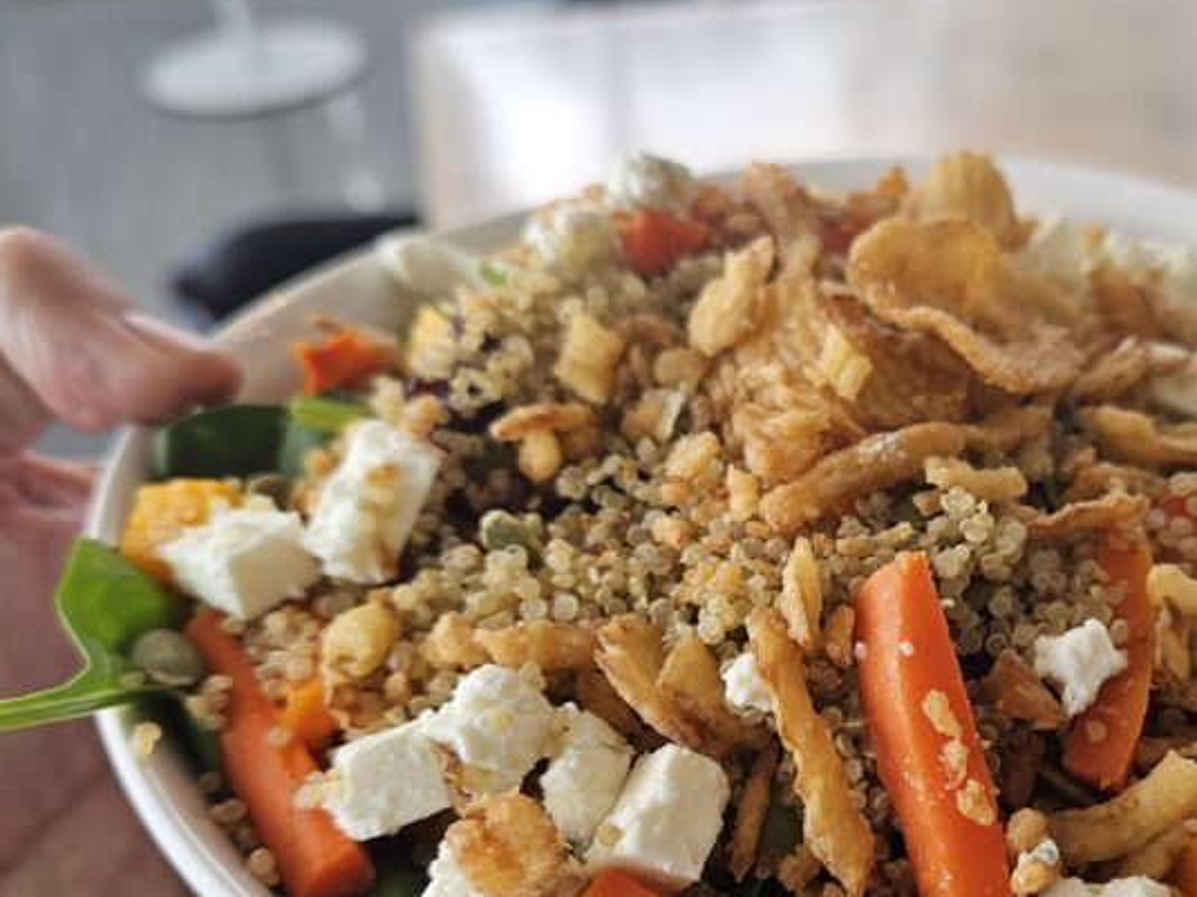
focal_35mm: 44
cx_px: 877
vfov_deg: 32.5
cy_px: 629
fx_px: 1521
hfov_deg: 41.8
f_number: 1.7
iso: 80
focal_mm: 6.3
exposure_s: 1/180
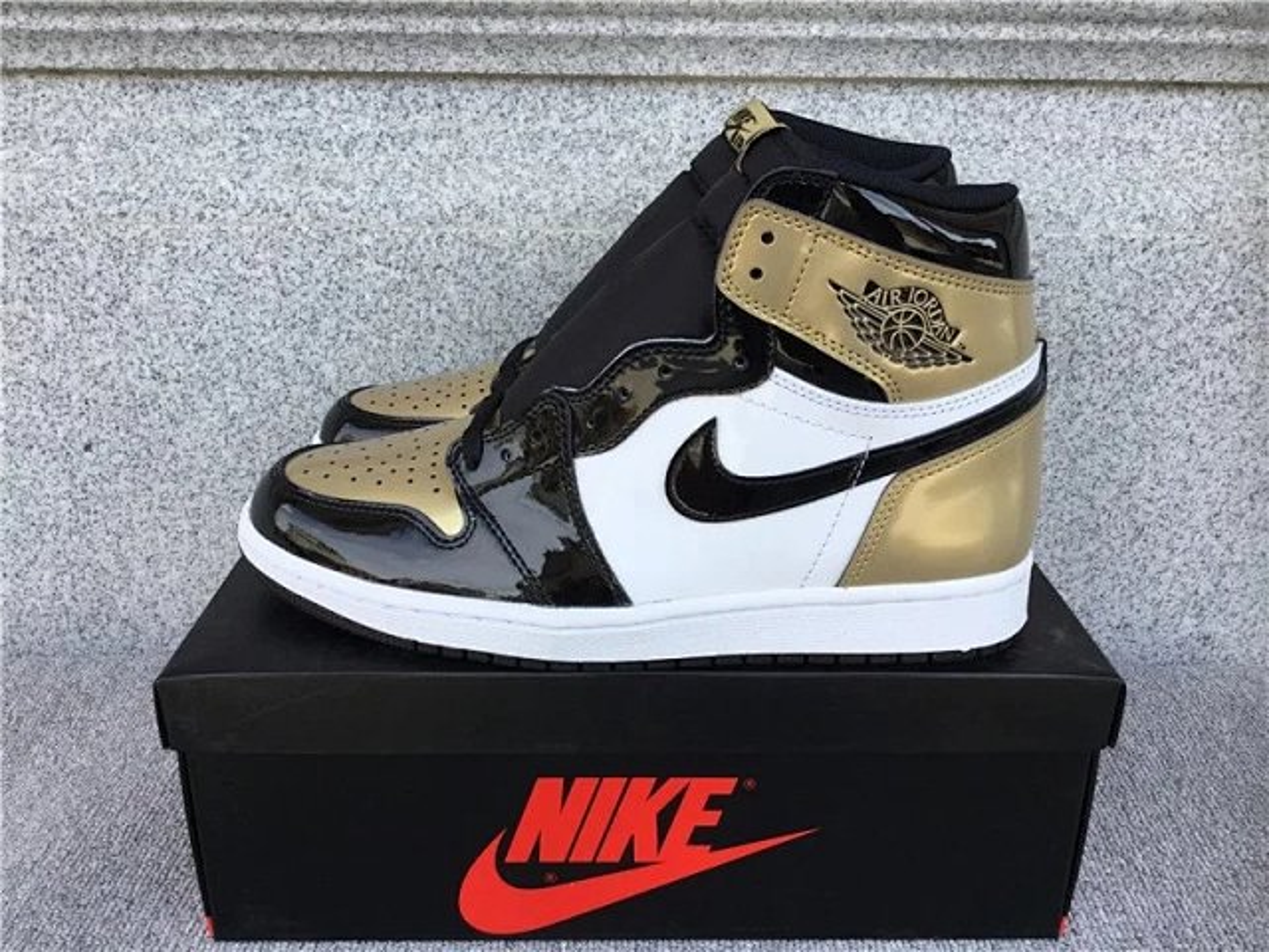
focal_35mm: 31
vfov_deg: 45.4
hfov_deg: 58.4
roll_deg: +0.0
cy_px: 476
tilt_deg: -21.6
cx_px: 634
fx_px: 1136
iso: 25
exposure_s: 1/360
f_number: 2.4
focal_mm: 3.3
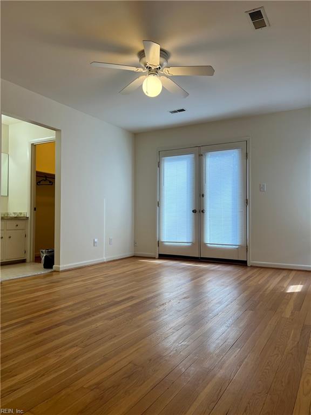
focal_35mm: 26
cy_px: 208
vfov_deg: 67.3
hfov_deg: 53.1
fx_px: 311
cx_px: 156
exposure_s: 1/120
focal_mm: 5.7
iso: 64
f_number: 1.5
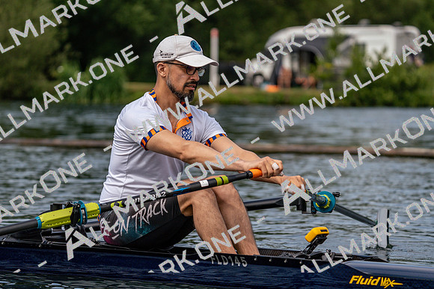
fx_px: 2412
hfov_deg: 10.3
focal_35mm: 200
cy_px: 144
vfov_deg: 6.9
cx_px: 217
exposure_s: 1/1600
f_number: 5.6
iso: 320
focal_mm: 200
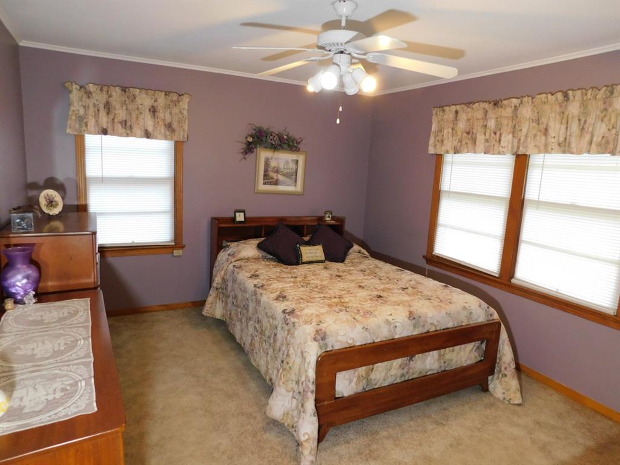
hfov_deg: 73.9
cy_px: 232
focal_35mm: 23
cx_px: 310
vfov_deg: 58.9
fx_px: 412
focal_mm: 4
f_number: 3
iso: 280
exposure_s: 1/30
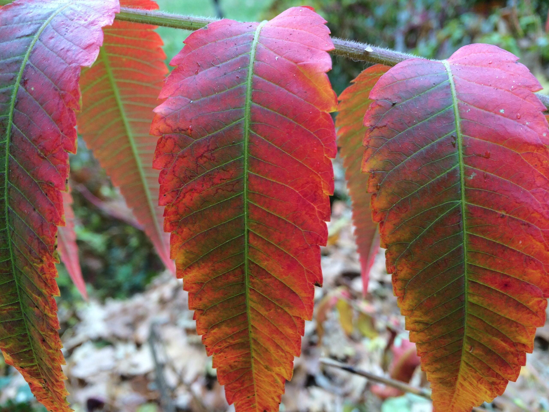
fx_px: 476
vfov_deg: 46.8
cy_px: 206
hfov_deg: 60.0
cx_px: 274
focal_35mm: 30
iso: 50
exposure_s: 1/120
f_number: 2.2
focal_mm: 4.12
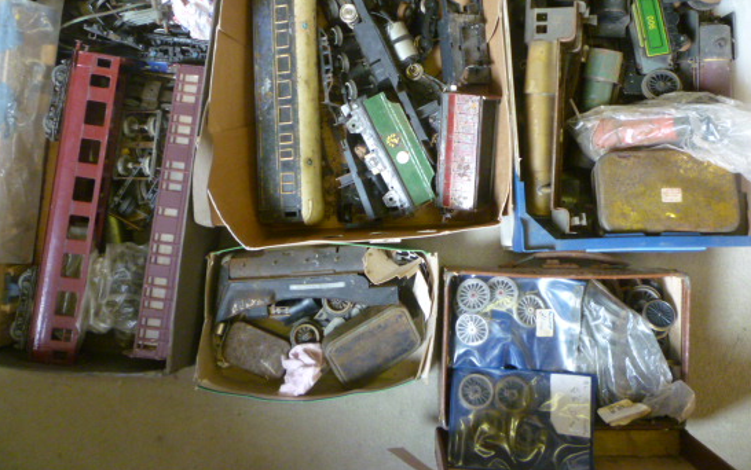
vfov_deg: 35.0
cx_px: 402
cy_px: 155
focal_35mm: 36
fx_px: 737
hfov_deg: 53.9
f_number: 3.3
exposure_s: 1/30
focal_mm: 5.2
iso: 400
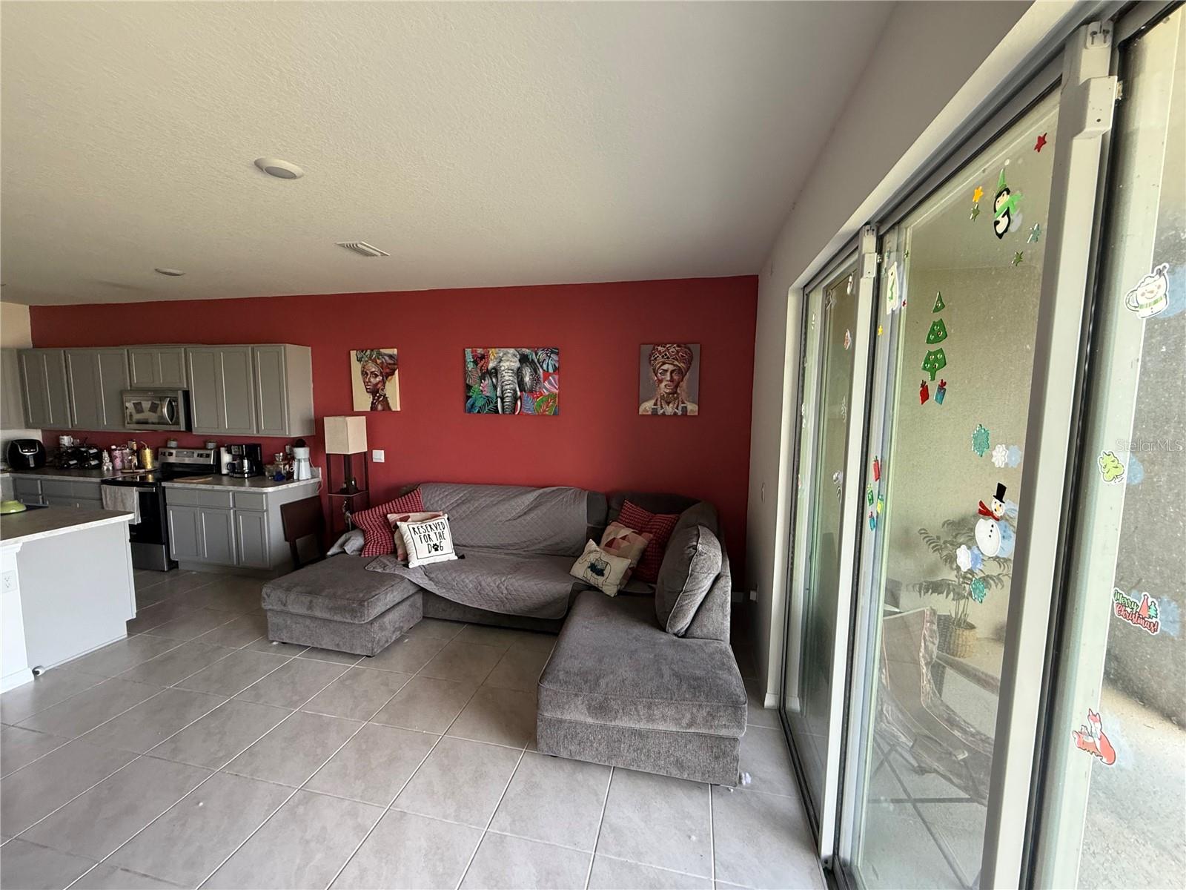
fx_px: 480
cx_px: 593
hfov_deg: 102.1
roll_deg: -0.8
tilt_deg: -5.5
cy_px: 445
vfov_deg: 85.7
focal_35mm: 14
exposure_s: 1/60
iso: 500
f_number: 2.2
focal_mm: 2.22
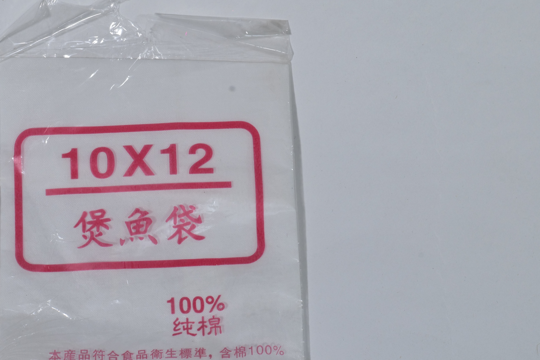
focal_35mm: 92
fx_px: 1380
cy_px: 227
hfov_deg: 22.1
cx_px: 182
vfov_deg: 14.8
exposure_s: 1/125
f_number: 18
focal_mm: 60
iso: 1600
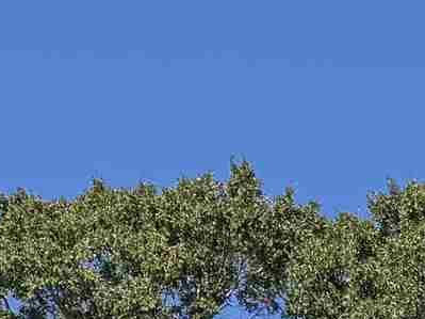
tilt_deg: +8.6
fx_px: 2271
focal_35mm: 185
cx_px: 878
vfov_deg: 6.8
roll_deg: +0.6
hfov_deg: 9.9
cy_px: 1117
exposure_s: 1/2611
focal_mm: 6.76
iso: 80
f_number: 1.78
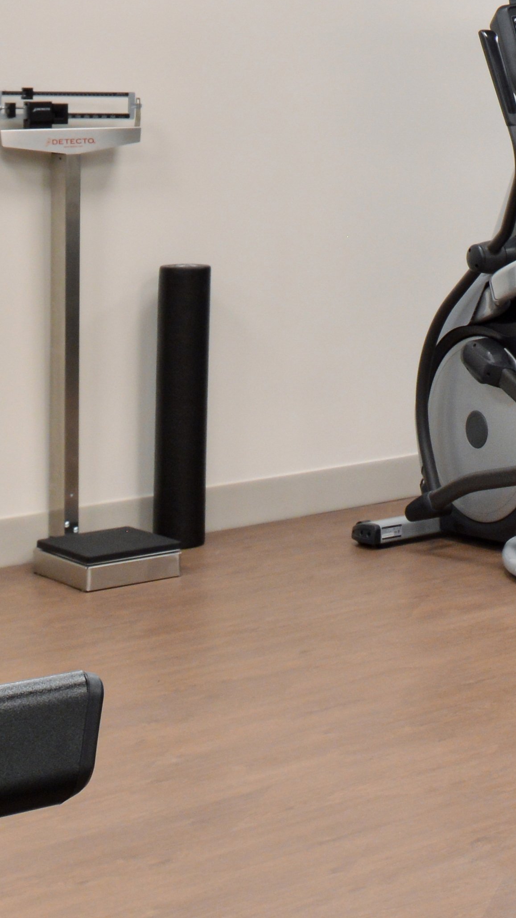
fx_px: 2189
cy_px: 636
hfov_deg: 10.9
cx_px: 1320
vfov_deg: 23.5
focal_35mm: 90
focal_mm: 24
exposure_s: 1/13
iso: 640
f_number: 13
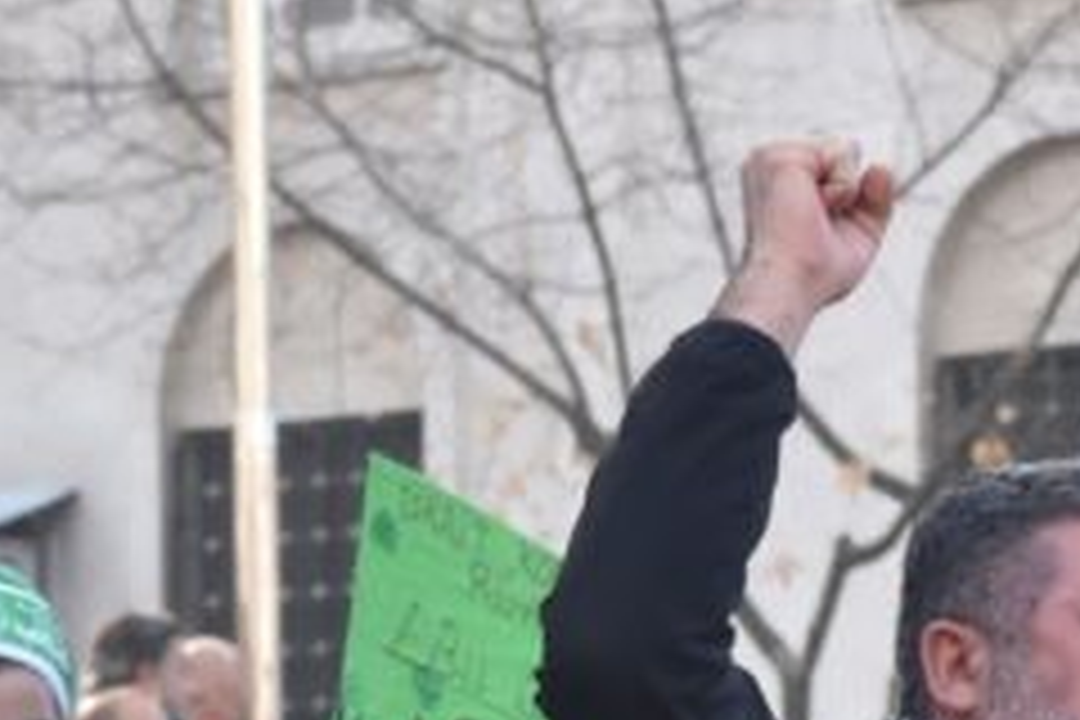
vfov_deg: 3.8
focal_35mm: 358
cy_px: 878
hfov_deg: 5.7
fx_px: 10739
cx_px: 1030
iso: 800
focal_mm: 56
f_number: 8
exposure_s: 1/320
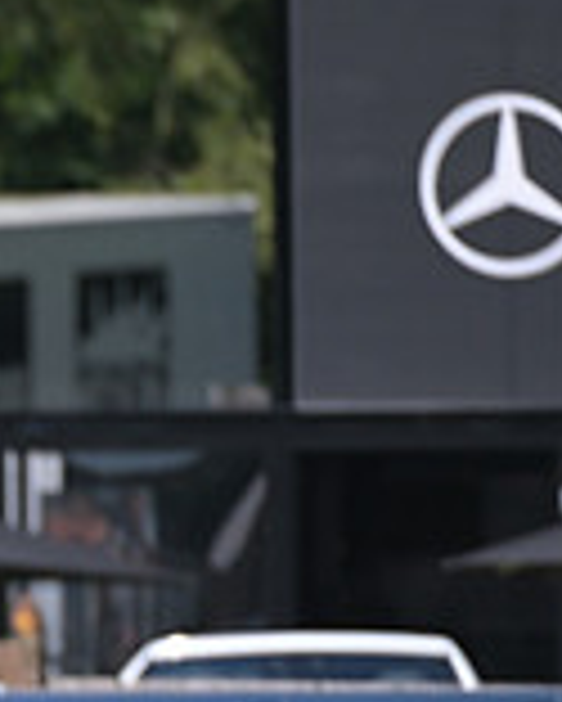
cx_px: -715
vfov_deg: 1.4
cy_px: 610
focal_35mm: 1393
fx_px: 28934
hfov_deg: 1.1
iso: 250
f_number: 5
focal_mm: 400
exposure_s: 1/1250
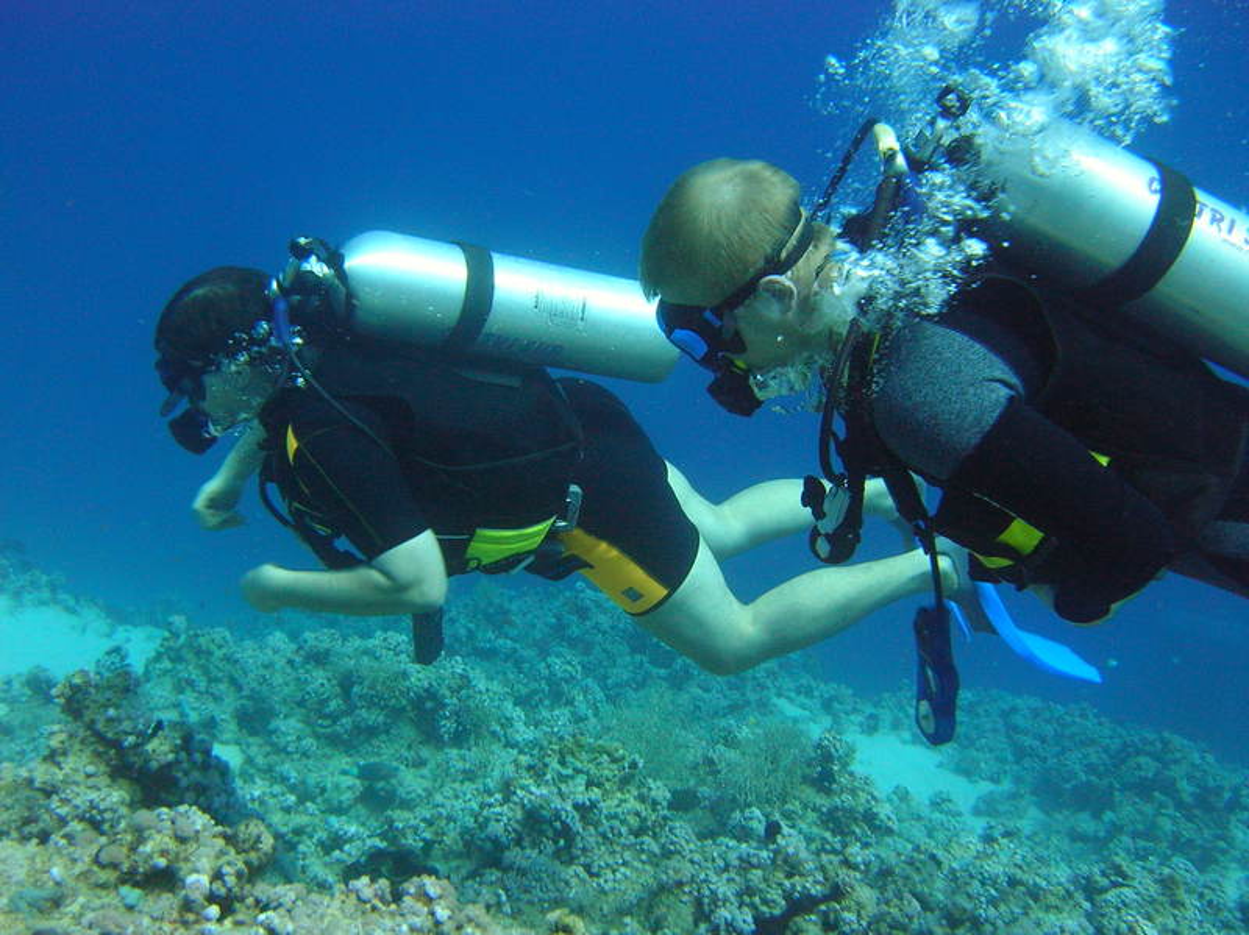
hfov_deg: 54.0
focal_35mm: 34
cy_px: 468
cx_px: 624
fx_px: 1226
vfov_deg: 41.8
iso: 50
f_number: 4.9
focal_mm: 5.7
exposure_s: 1/92.1
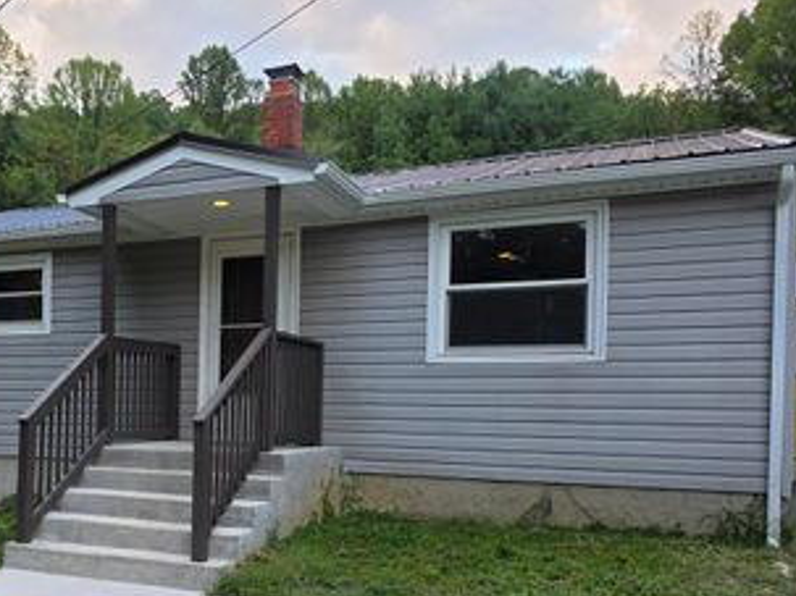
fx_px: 873
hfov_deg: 46.4
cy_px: 398
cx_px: 160
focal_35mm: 38
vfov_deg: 37.3
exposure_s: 1/180
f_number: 1.4
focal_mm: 6.5
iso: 32
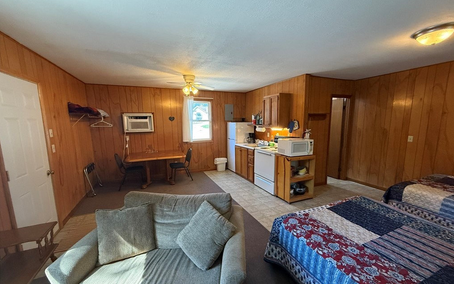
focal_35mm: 15
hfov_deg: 101.5
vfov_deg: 74.8
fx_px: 186
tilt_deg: -6.8
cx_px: 229
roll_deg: +0.4
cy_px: 148
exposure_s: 1/120
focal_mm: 2.22
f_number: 2.2
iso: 640
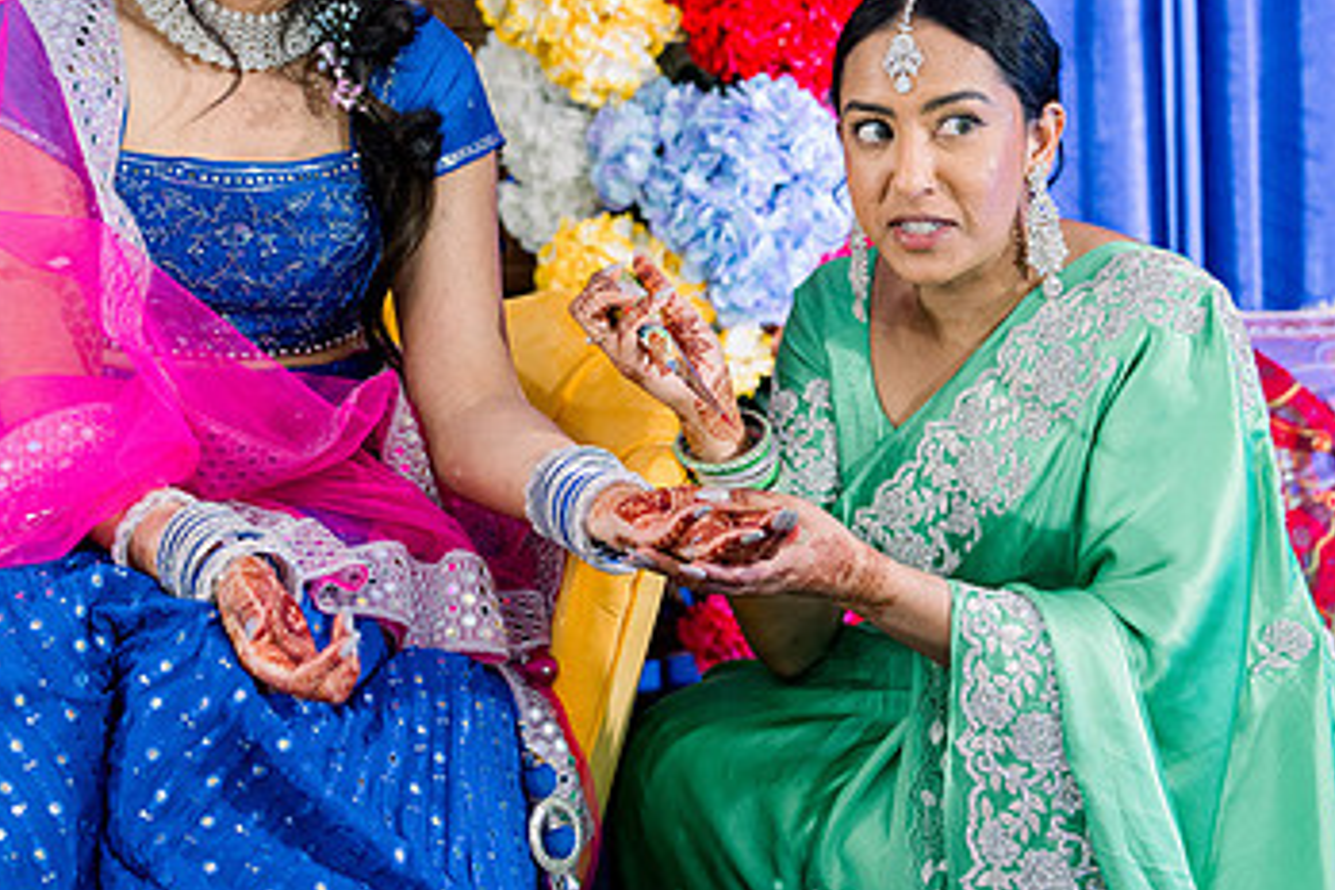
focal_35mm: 65
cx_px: 560
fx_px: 2410
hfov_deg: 30.9
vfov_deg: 20.8
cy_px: 293
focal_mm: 39
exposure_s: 1/125
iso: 1250
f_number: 2.8
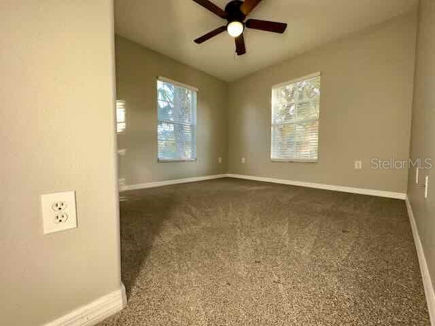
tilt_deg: -3.5
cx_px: 218
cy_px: 163
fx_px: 176
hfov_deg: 102.1
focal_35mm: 14
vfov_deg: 85.7
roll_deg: -0.1
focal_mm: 2.22
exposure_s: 1/120
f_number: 2.2
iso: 125
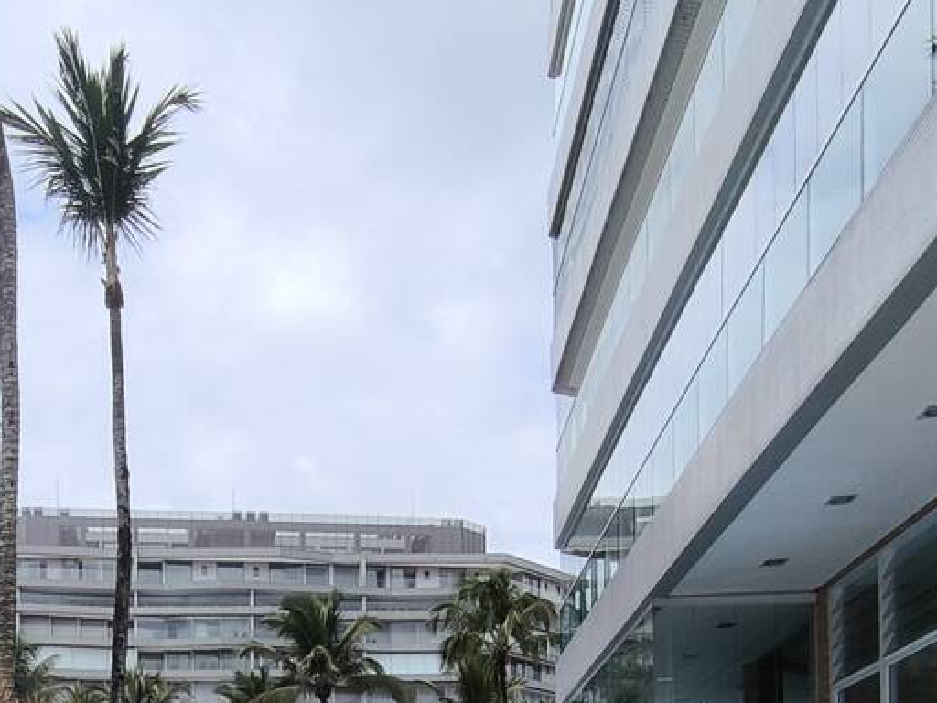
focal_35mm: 45
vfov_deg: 27.3
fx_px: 1218
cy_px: 899
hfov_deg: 41.0
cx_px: 247
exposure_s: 1/1779
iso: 50
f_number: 2.2
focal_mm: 1.65
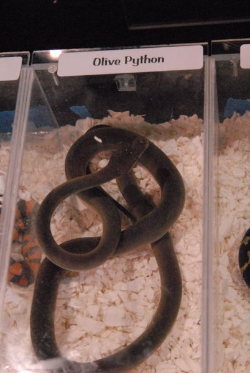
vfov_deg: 26.0
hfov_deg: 17.6
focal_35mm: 78
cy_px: 186
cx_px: 125
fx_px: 810
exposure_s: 1/250
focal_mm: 52
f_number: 8
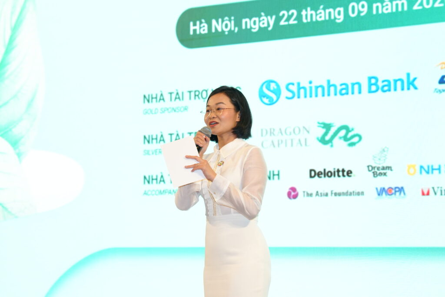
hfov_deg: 19.5
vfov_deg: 13.0
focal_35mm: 105
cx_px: 222
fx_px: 1298
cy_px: 148
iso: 500
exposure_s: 1/100
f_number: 2.8
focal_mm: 70
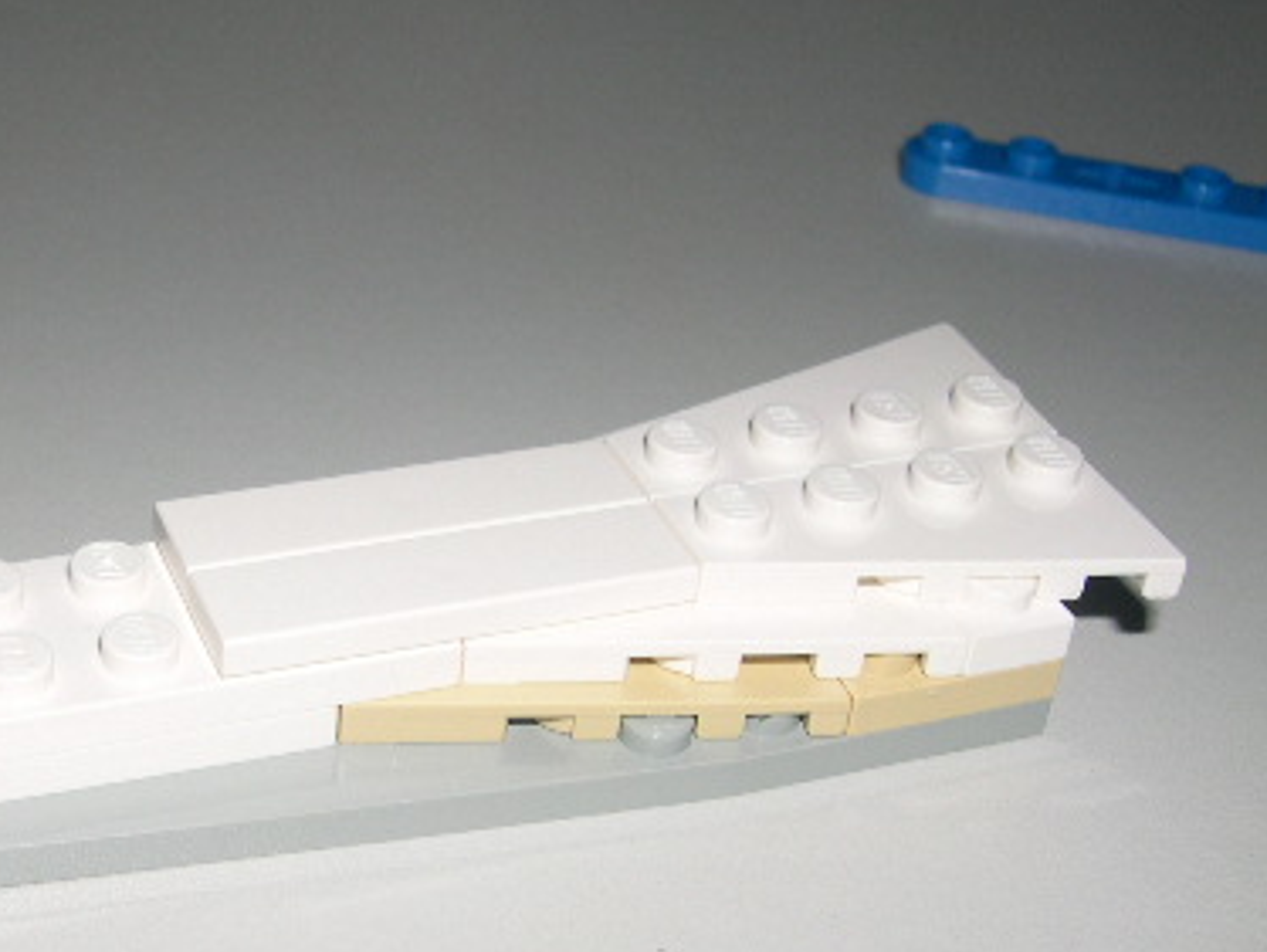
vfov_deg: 22.5
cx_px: 196
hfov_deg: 28.9
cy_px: 610
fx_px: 2381
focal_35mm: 65
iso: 100
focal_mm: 8
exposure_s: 1/60
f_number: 7.6
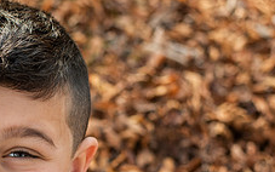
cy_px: 185
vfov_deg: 10.0
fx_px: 975
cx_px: 4
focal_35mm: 130
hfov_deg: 15.8
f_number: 3.5
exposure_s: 1/250
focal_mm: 50
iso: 400
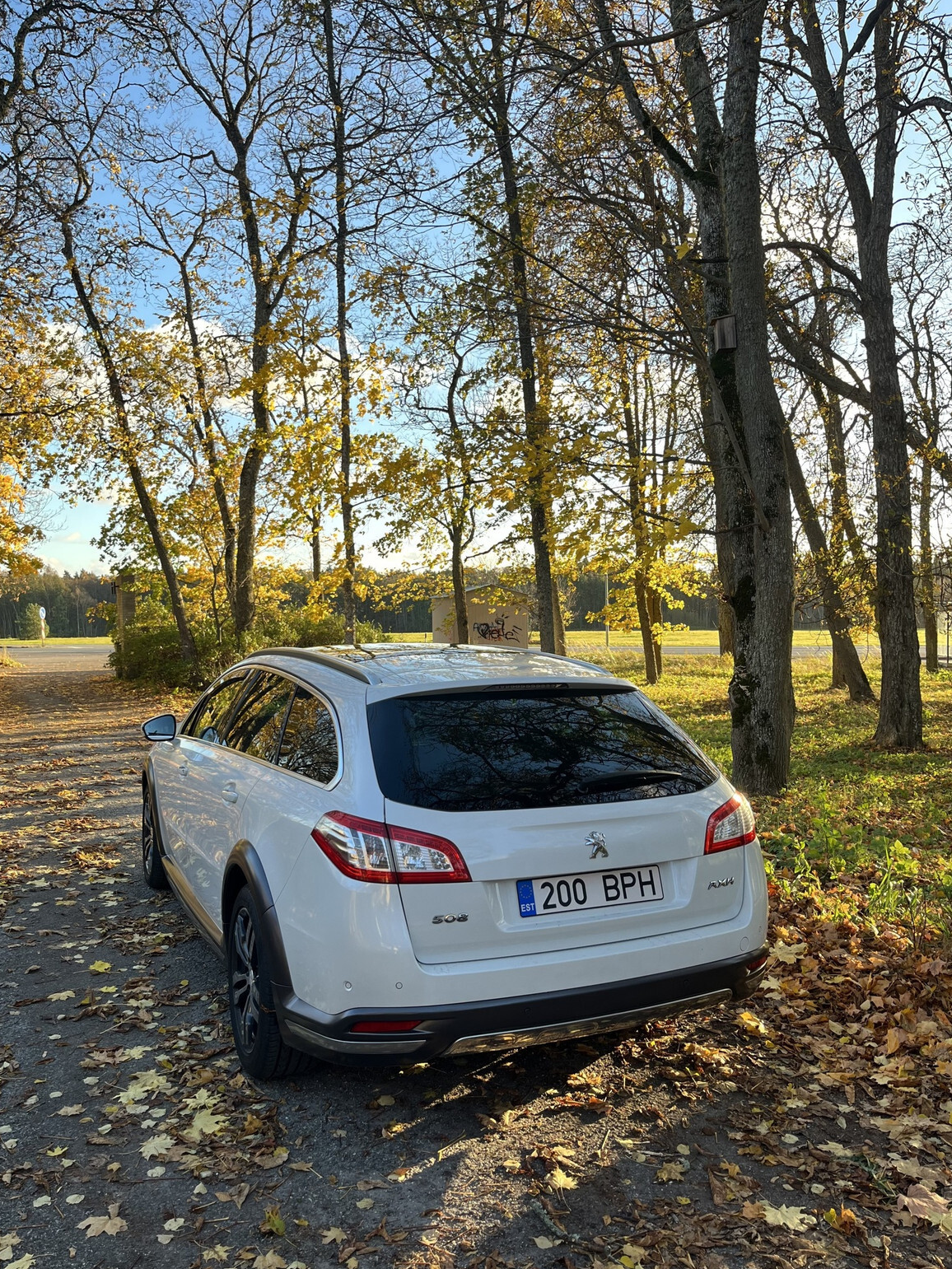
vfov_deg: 65.3
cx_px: 460
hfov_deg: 51.4
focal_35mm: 27
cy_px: 632
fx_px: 990
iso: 50
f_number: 1.6
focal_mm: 5.1
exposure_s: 1/283
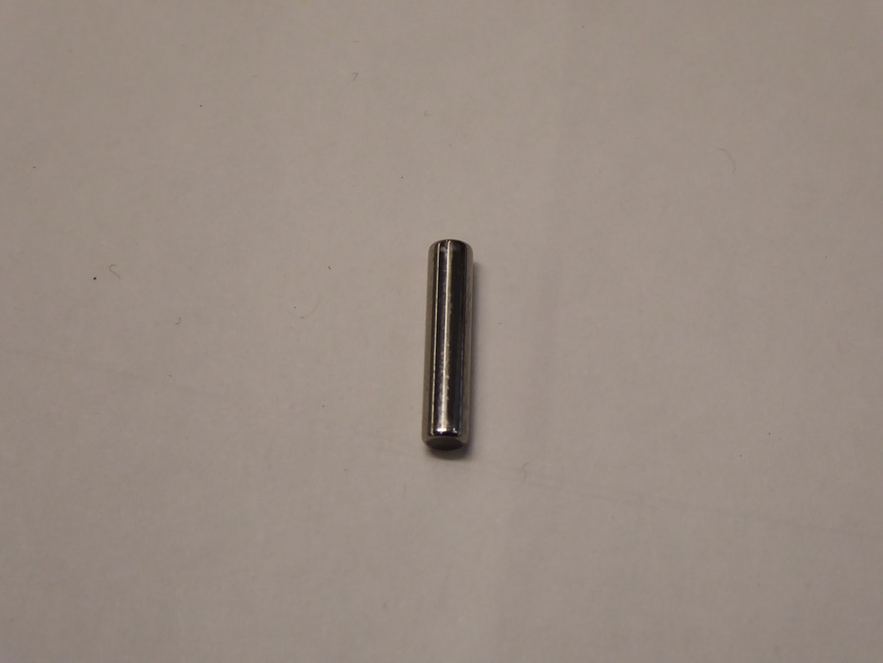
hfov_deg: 26.0
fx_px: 1913
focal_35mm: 75
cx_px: 442
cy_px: 332
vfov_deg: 19.6
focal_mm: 12.5
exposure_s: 1/60
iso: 320
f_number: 4.5
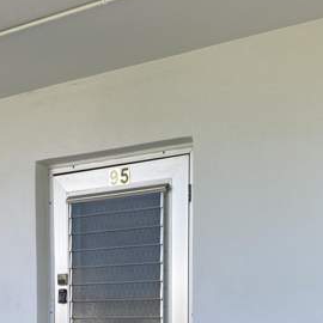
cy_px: 347
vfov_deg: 23.9
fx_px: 718
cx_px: 144
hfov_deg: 25.3
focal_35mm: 68
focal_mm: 4.25
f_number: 1.8
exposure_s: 1/549
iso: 32
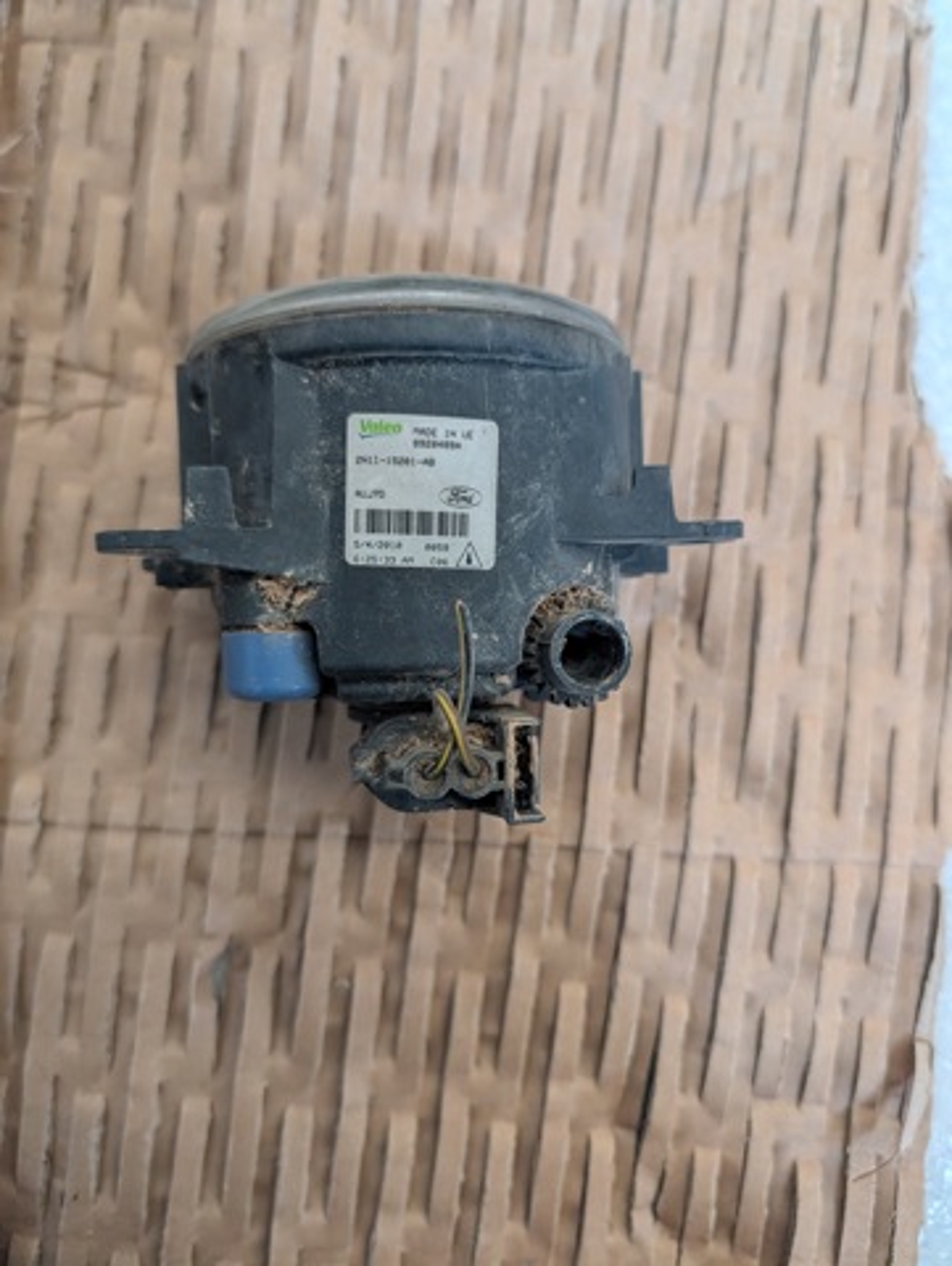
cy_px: 633
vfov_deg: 71.5
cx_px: 476
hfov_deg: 56.9
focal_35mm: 24
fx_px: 878
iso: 475
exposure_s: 1/100
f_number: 1.68
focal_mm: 6.9
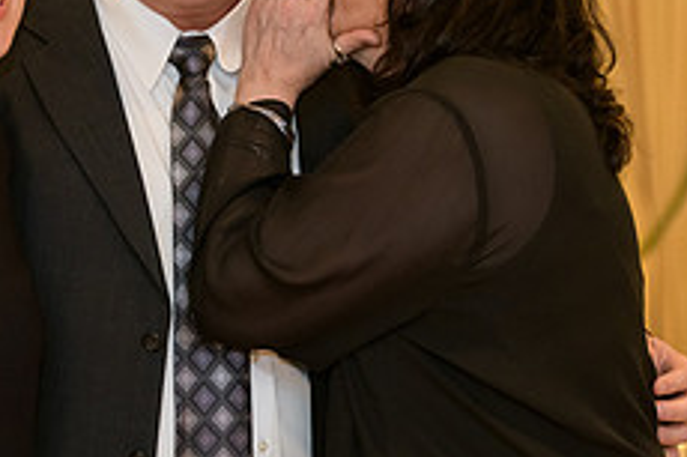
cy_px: 154
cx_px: 116
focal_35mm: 217
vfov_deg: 6.3
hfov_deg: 9.5
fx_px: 4138
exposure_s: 1/125
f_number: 3.2
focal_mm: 86
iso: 1600
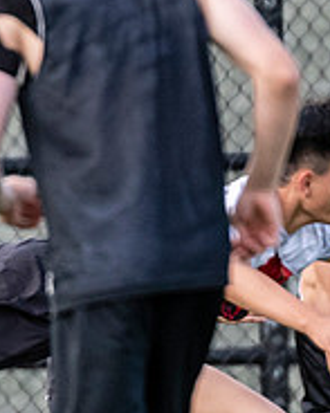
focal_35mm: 3152
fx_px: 38513
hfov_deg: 0.5
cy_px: 323
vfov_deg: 0.6
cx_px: 669
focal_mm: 400
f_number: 4
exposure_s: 1/1250
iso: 640
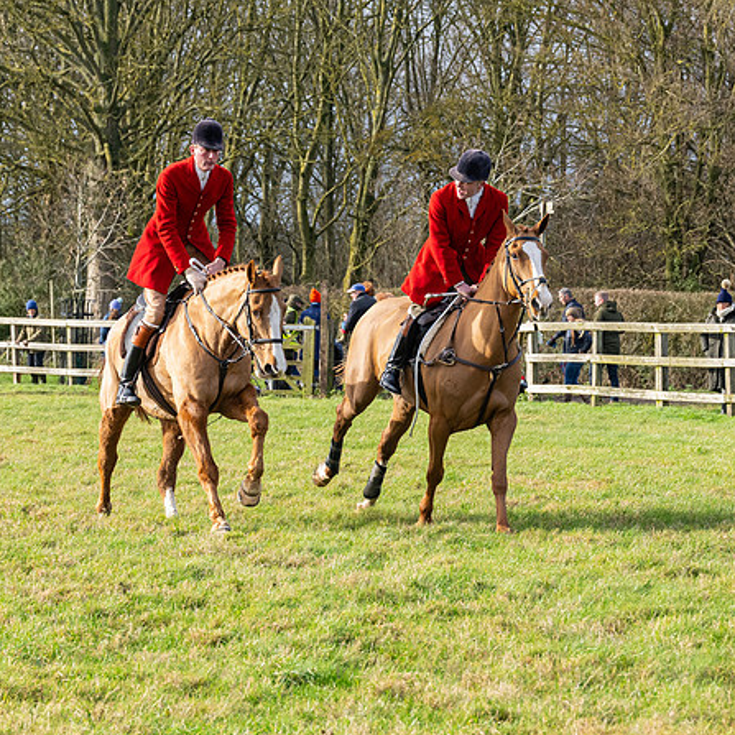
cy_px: 344
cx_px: 289
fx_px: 4324
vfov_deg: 9.7
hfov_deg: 9.7
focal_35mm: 180
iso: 800
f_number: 5
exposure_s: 1/1000
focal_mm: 81
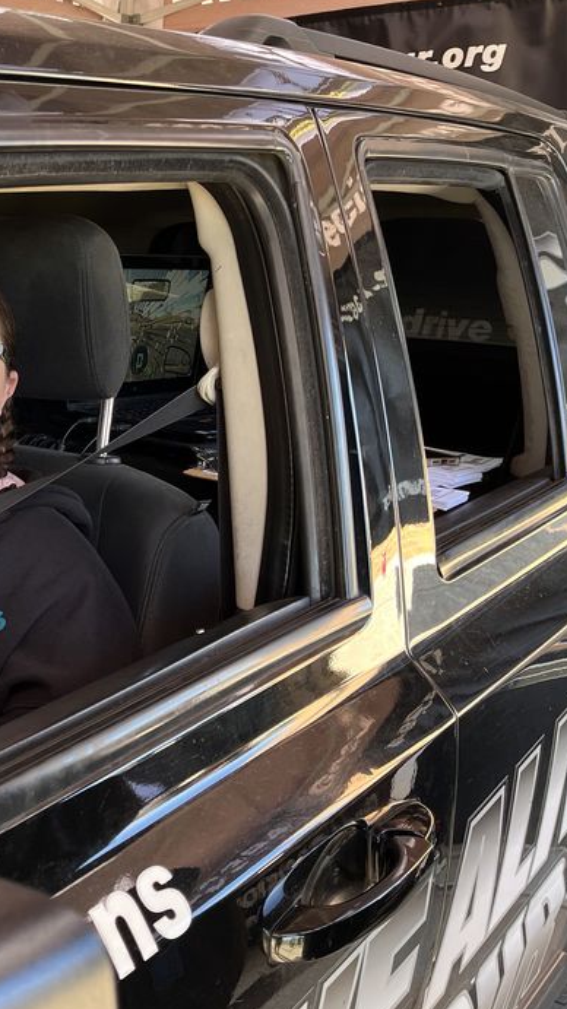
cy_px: 504
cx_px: -149
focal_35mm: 42
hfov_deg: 24.9
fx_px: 1124
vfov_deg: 48.4
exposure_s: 1/122
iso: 64
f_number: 1.6
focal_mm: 5.1
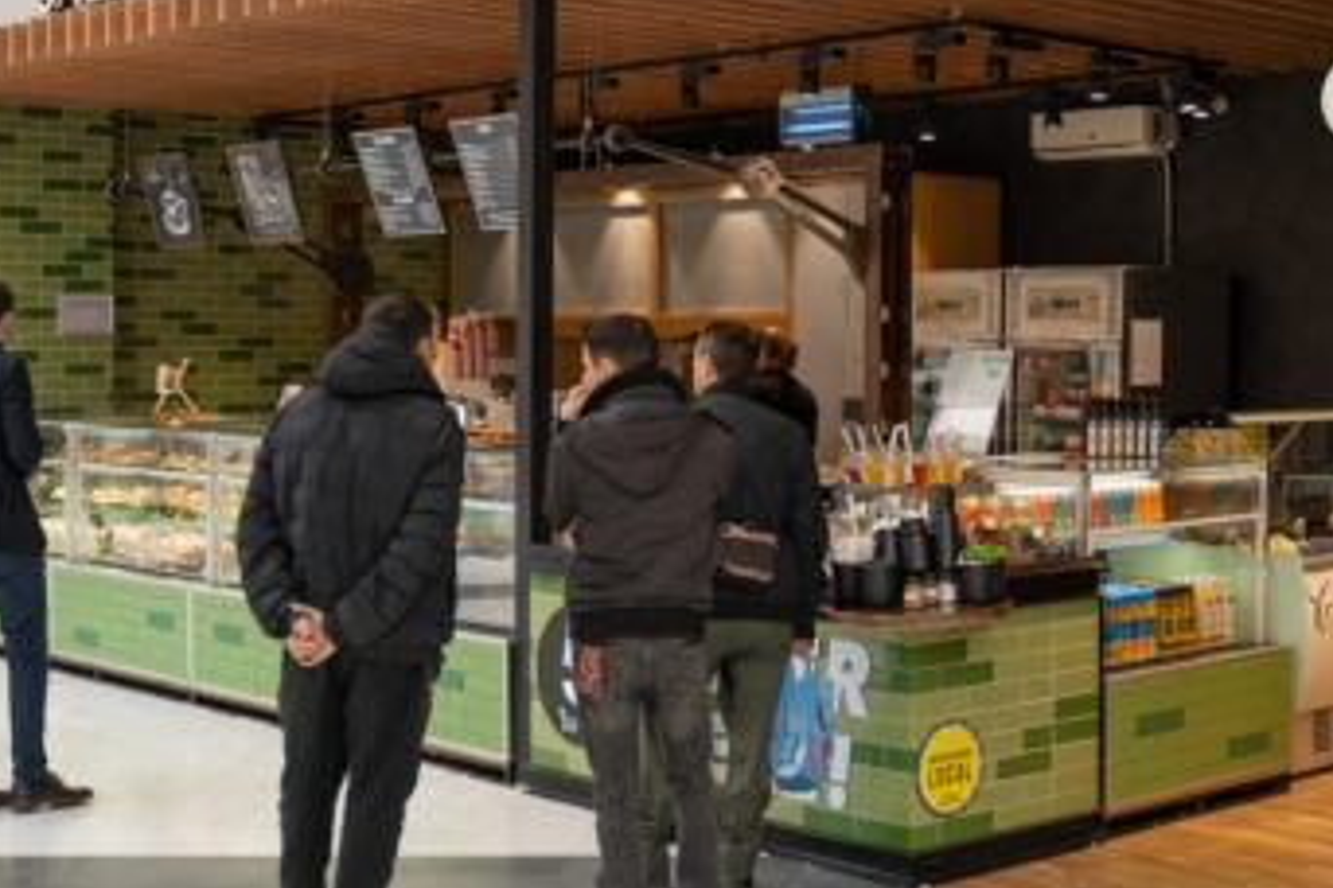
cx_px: 1076
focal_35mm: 57
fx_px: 2110
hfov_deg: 34.0
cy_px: 327
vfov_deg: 23.7
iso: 400
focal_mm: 28
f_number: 2.8
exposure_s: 1/250
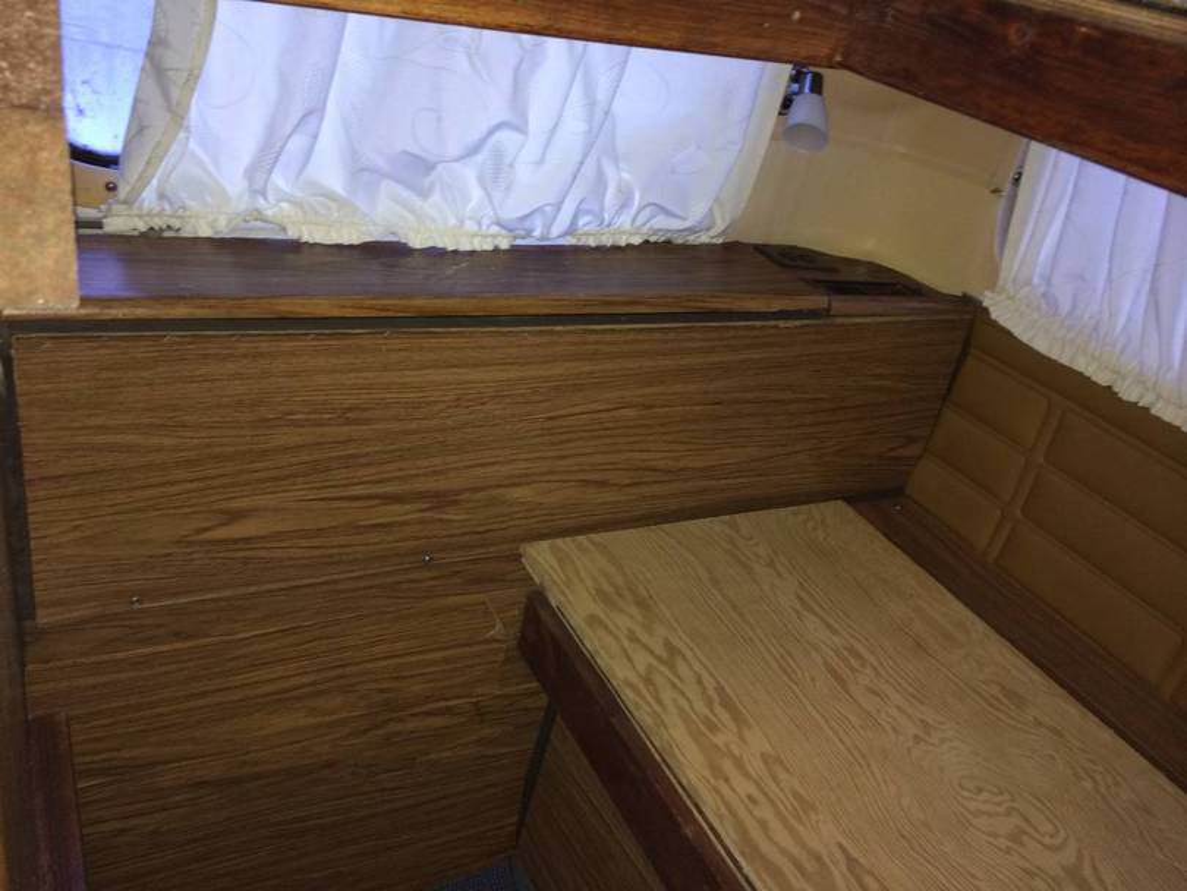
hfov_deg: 59.9
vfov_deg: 46.8
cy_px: 446
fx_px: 1029
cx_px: 594
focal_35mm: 30
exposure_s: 1/16
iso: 80
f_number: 2.2
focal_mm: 4.12
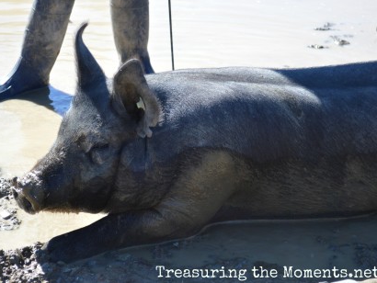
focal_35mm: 97
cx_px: 166
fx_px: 1053
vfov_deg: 15.3
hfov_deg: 20.3
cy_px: 138
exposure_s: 1/125
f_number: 5.6
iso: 100
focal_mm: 55
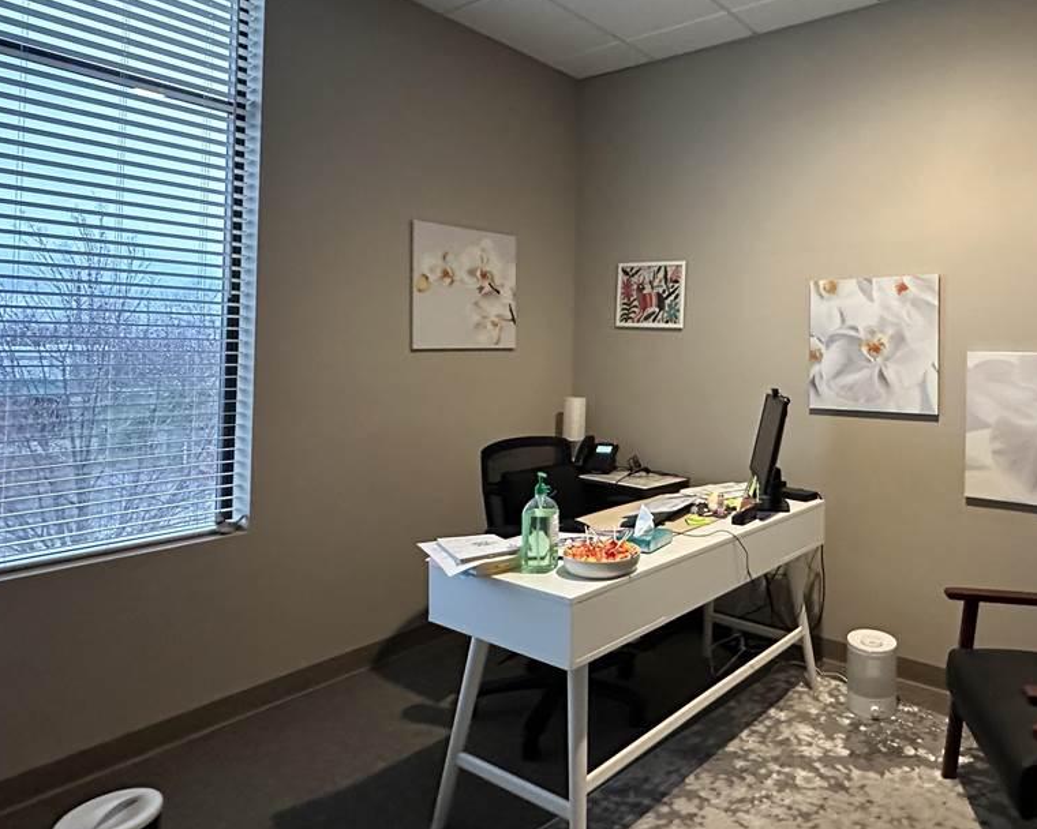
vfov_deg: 60.5
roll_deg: -1.2
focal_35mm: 23
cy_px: 340
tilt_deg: +1.1
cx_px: 727
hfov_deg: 69.5
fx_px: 706
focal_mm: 2.22
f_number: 2.2
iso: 1000
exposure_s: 1/60
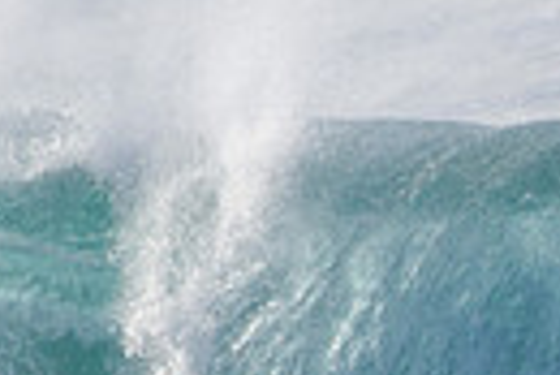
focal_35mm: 3336
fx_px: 51951
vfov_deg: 0.4
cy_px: 412
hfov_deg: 0.6
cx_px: 638
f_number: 5.6
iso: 320
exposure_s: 1/2000
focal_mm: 500
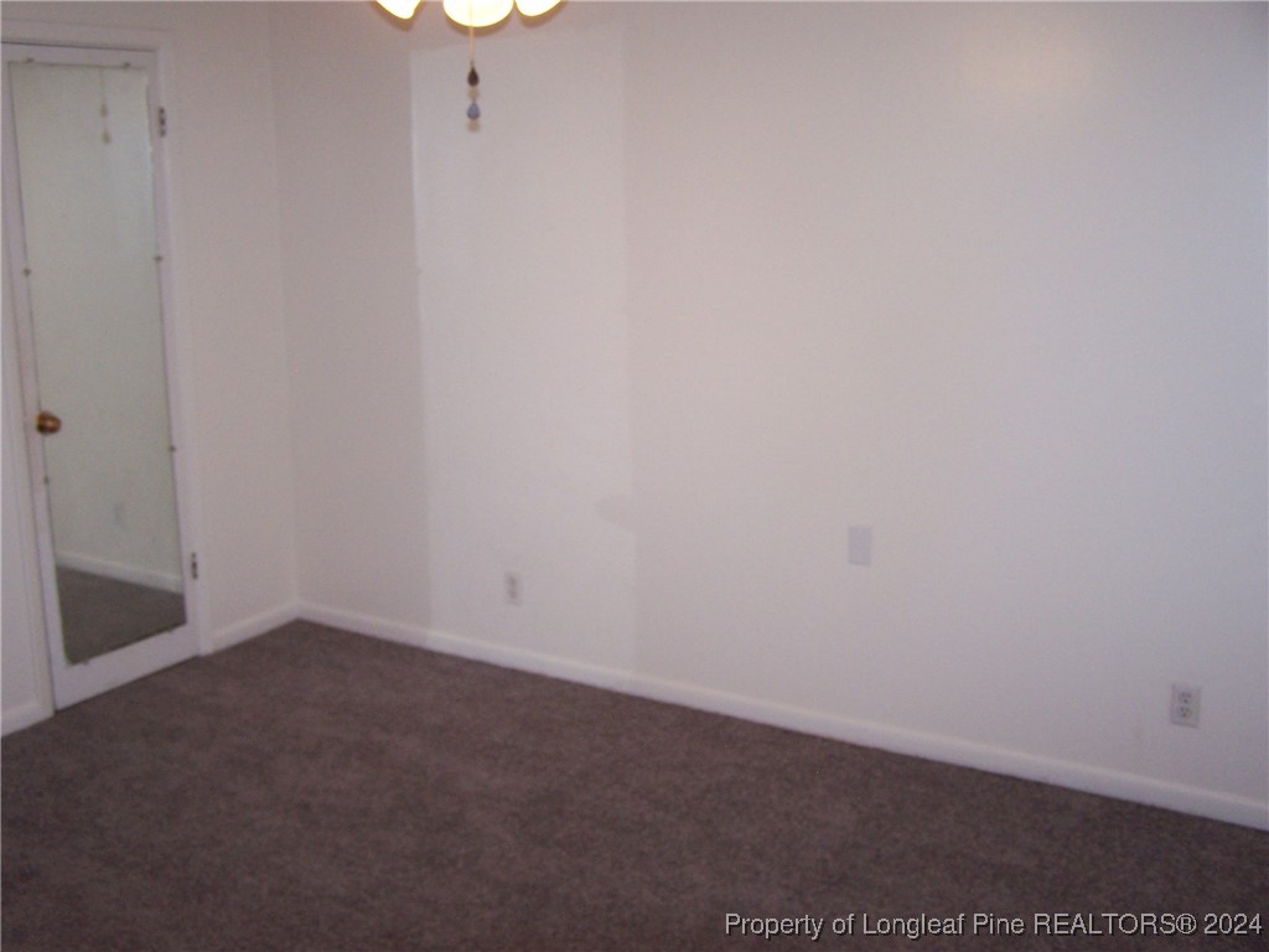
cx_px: 634
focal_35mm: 38
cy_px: 476
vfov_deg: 37.7
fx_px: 1393
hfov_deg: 49.0
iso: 140
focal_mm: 6.3
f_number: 2.8
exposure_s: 1/60
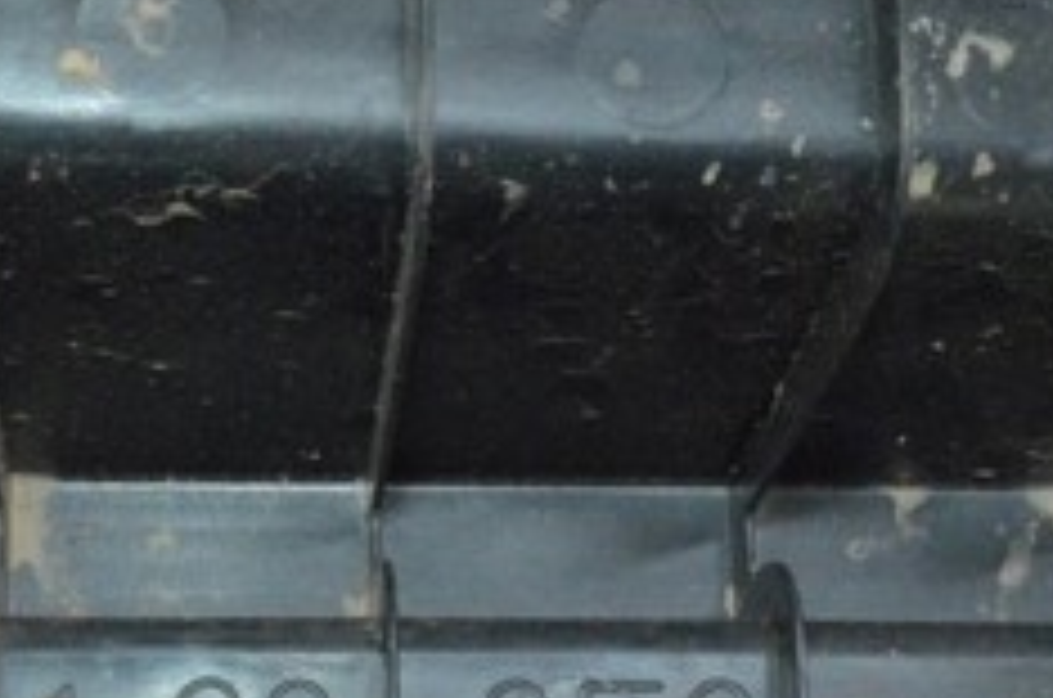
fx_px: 2160
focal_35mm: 74
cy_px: 786
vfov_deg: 17.7
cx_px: 256
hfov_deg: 27.0
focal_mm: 18
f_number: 16
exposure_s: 1/50
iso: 4500
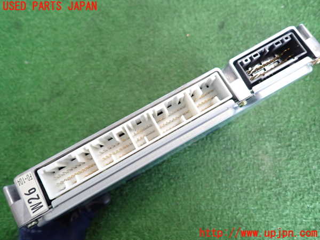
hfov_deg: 69.4
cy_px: 120
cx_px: 160
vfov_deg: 54.9
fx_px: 231
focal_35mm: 25
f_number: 2
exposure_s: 1/30
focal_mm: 4.5
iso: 400
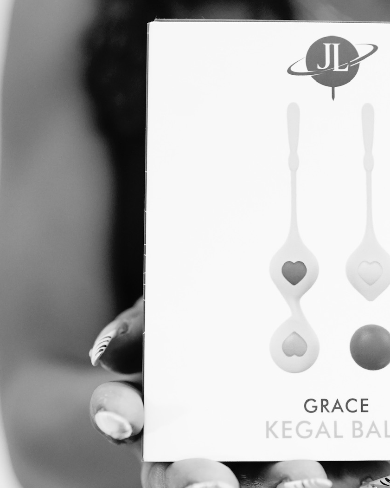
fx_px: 1039
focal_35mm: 72
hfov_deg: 21.1
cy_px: 299
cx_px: 291
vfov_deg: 26.3
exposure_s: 1/100
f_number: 2.8
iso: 3200
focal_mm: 35
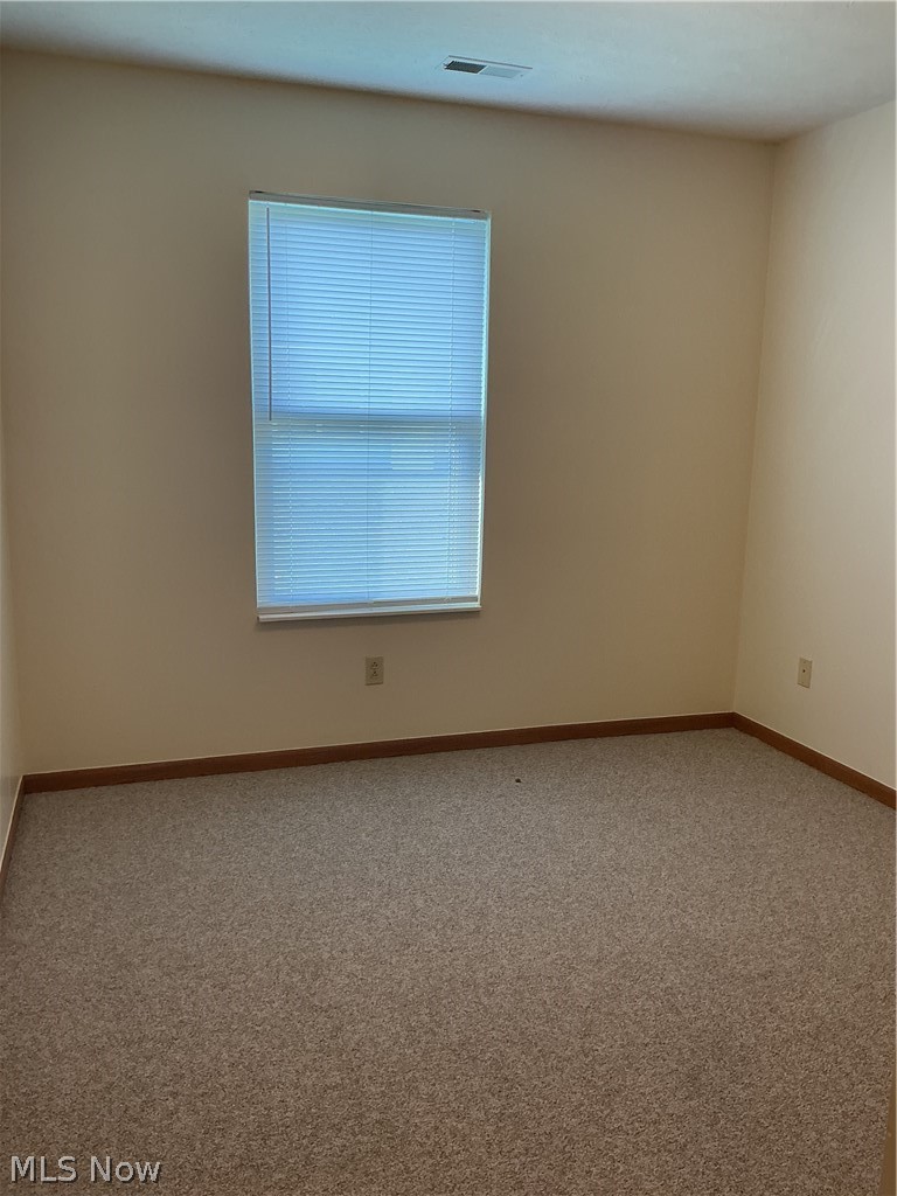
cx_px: 448
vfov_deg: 61.7
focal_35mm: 29
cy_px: 598
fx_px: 1002
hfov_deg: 48.2
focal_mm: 3
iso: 50
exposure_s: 1/60
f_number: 1.8
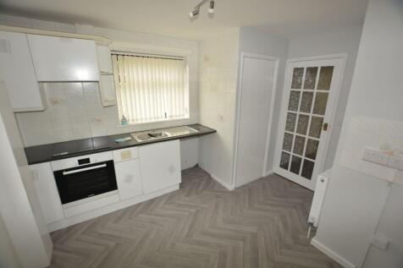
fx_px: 168
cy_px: 134
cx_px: 202
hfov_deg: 100.4
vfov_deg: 77.3
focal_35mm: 15
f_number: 4
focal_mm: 10
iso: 200
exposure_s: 1/60
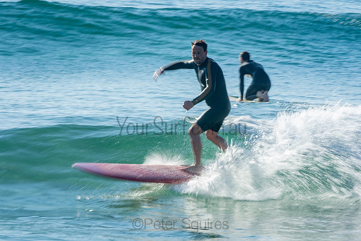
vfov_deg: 2.3
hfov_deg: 3.4
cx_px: 180
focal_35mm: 600
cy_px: 120
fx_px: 6018
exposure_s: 1/30
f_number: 22
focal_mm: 400
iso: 100
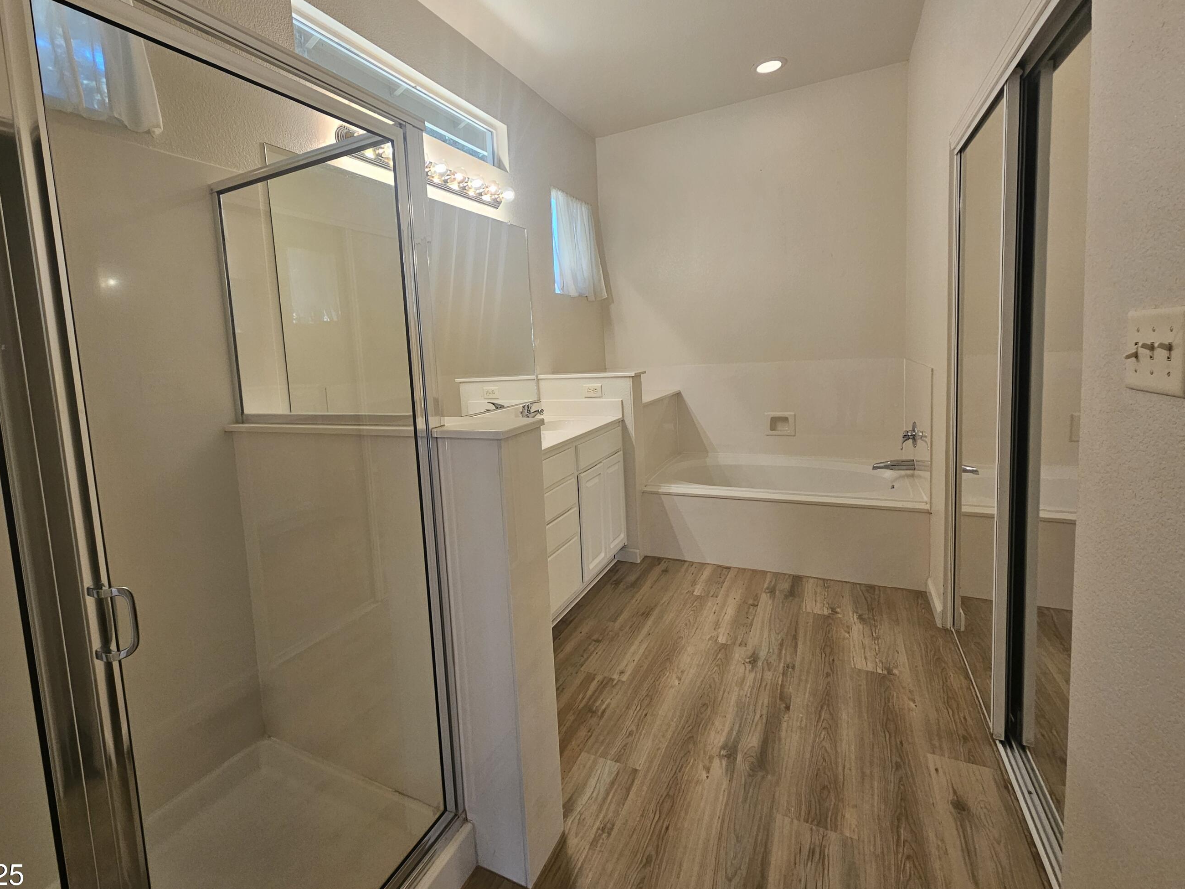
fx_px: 513
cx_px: 521
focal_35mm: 15
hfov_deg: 97.7
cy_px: 409
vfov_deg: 81.6
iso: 160
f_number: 2.2
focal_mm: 2.2
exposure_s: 1/60
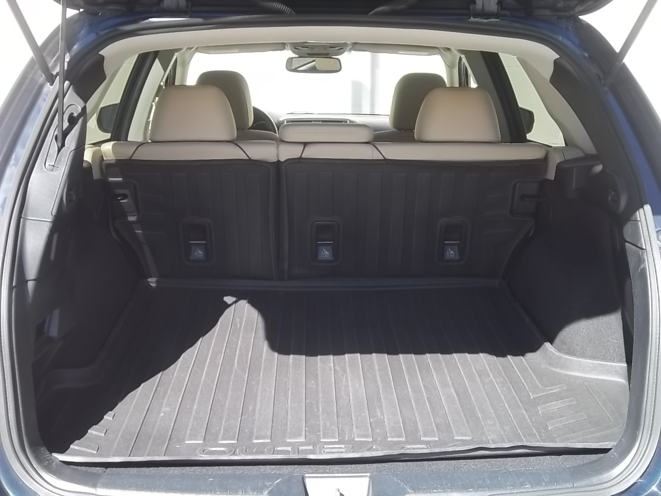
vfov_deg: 30.9
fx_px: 897
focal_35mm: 47
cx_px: 330
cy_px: 248
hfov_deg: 40.4
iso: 64
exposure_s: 1/60
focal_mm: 8.3
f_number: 4.58
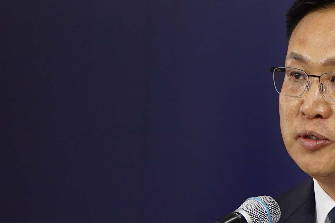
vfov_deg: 2.0
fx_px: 6327
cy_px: 188
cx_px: 245
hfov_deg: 3.0
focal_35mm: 680
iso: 800
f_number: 4
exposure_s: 1/160
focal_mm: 151
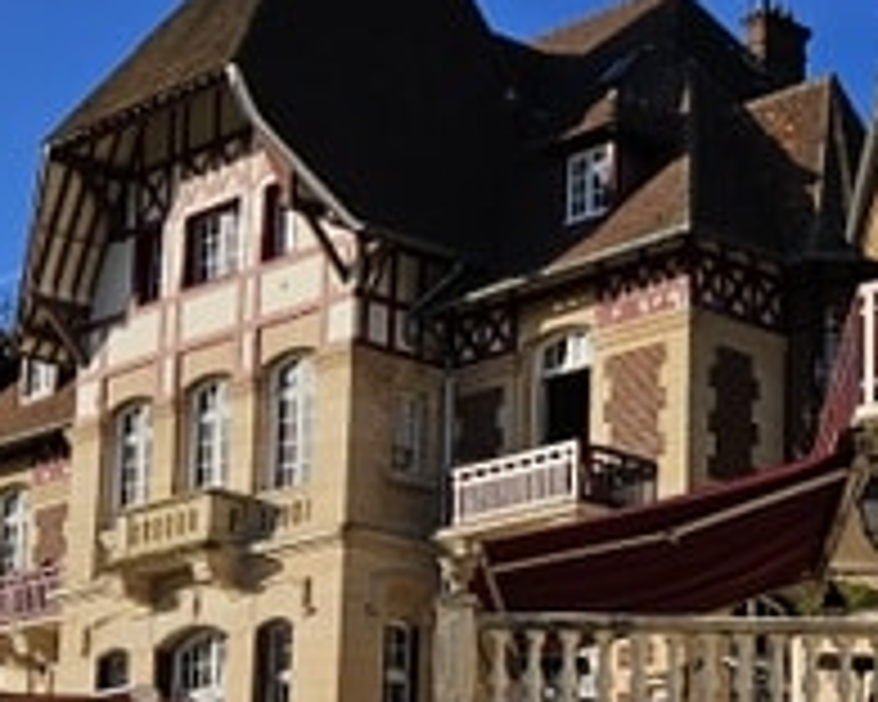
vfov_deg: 16.6
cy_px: 585
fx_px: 2391
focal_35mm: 92
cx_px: 801
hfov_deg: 20.4
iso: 25
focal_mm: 5.4
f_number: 1.8
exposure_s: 1/2775
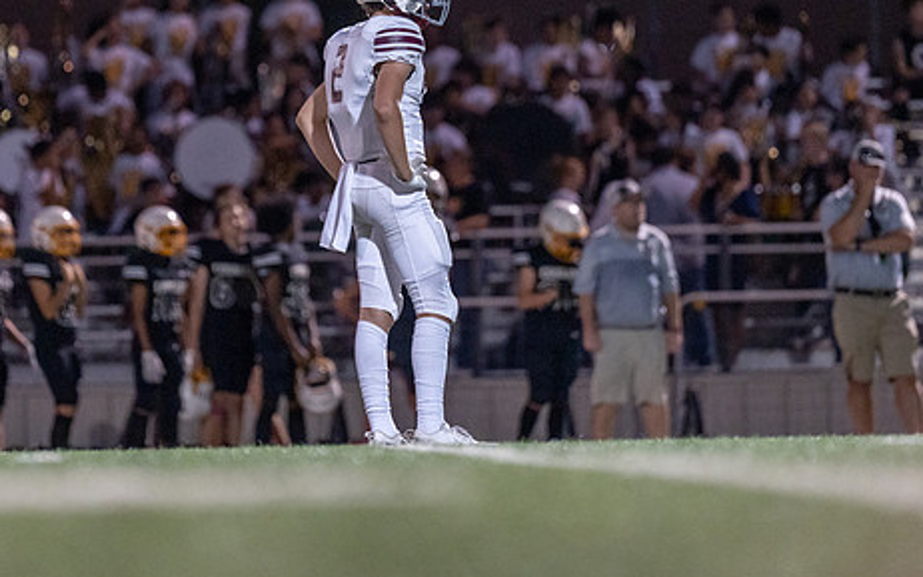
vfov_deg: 3.6
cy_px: 107
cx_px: 382
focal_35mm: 361
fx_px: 9083
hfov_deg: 5.8
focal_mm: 200
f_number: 2.8
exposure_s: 1/1000
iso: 2000
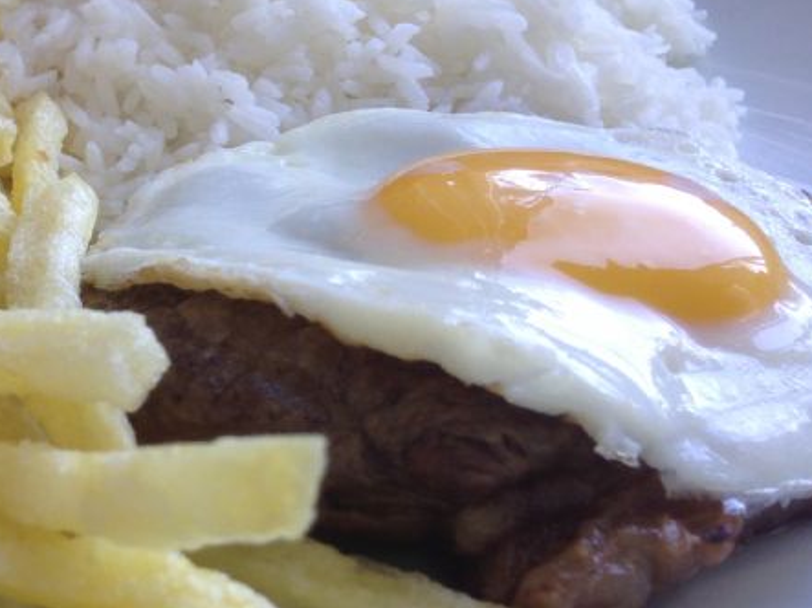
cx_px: -9
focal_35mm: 67
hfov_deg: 27.3
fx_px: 1571
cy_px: 173
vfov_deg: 21.8
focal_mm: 4.13
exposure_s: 1/40
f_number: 2.4
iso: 50
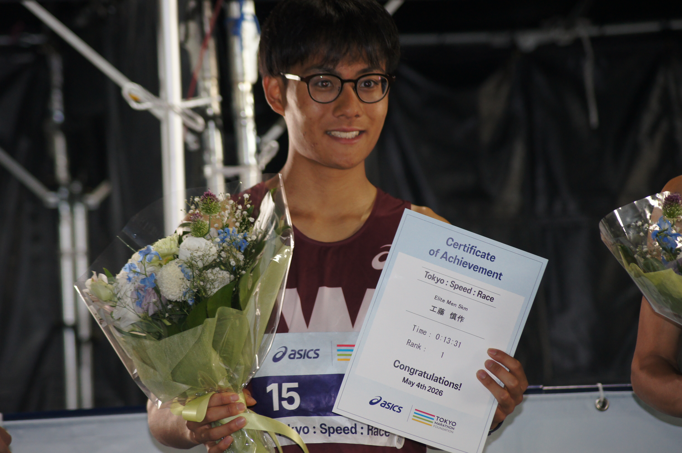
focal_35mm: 180
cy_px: 226
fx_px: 3406
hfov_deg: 11.4
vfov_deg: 7.6
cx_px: 341
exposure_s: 1/15
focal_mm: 120
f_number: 4.5
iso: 800
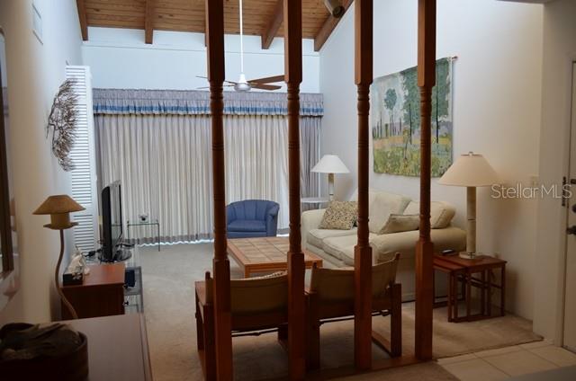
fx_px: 479
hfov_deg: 62.0
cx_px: 288
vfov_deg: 43.4
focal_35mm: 30
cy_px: 190
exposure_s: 1/60
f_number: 4
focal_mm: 20
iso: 500
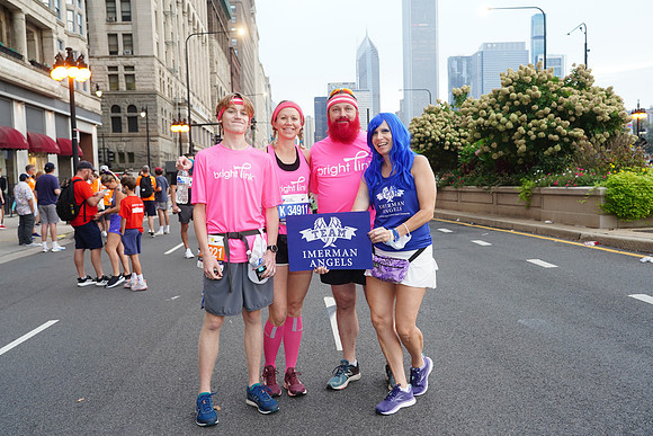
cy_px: 218
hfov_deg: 60.3
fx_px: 562
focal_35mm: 31
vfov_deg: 42.3
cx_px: 326
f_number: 4.5
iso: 500
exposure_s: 1/80
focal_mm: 31
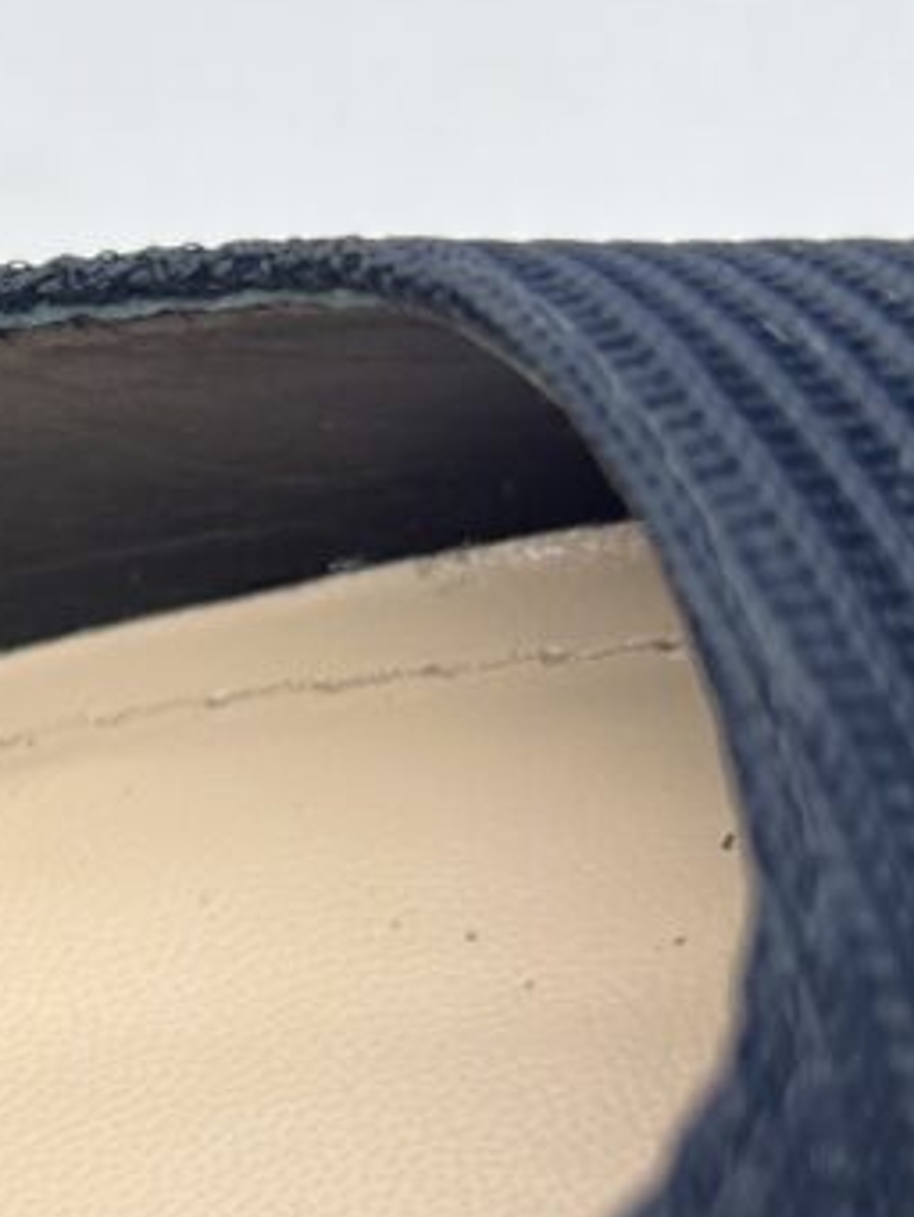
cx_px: -425
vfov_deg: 24.6
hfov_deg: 17.2
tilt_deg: -53.3
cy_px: 974
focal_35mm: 78
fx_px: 2744
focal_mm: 5.7
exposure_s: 1/100
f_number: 1.5
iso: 40
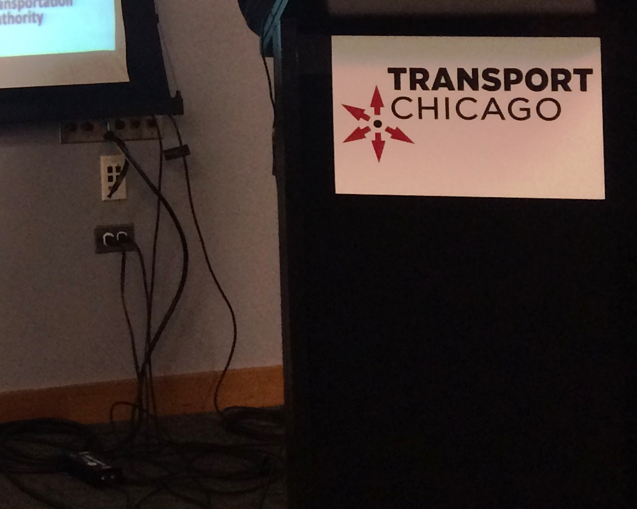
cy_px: -88
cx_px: -296
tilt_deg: +0.3
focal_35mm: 90
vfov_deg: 16.4
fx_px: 1696
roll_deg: +0.6
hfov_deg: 18.9
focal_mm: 4.15
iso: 100
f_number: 2.2
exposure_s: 1/30
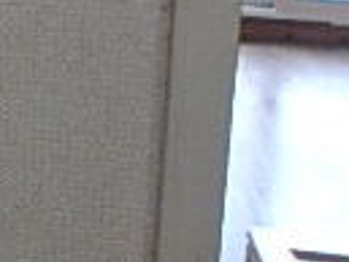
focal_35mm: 104
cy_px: -138
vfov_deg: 13.4
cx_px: -287
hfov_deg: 15.9
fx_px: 1050
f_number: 3.5
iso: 160
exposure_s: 1/30
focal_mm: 3.7
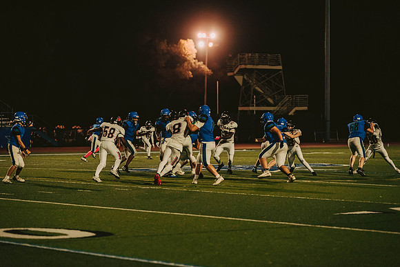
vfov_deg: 11.0
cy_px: 134
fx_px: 1389
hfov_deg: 16.4
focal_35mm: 125
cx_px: 200
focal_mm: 125
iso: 2500
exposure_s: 1/1000
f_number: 2.8
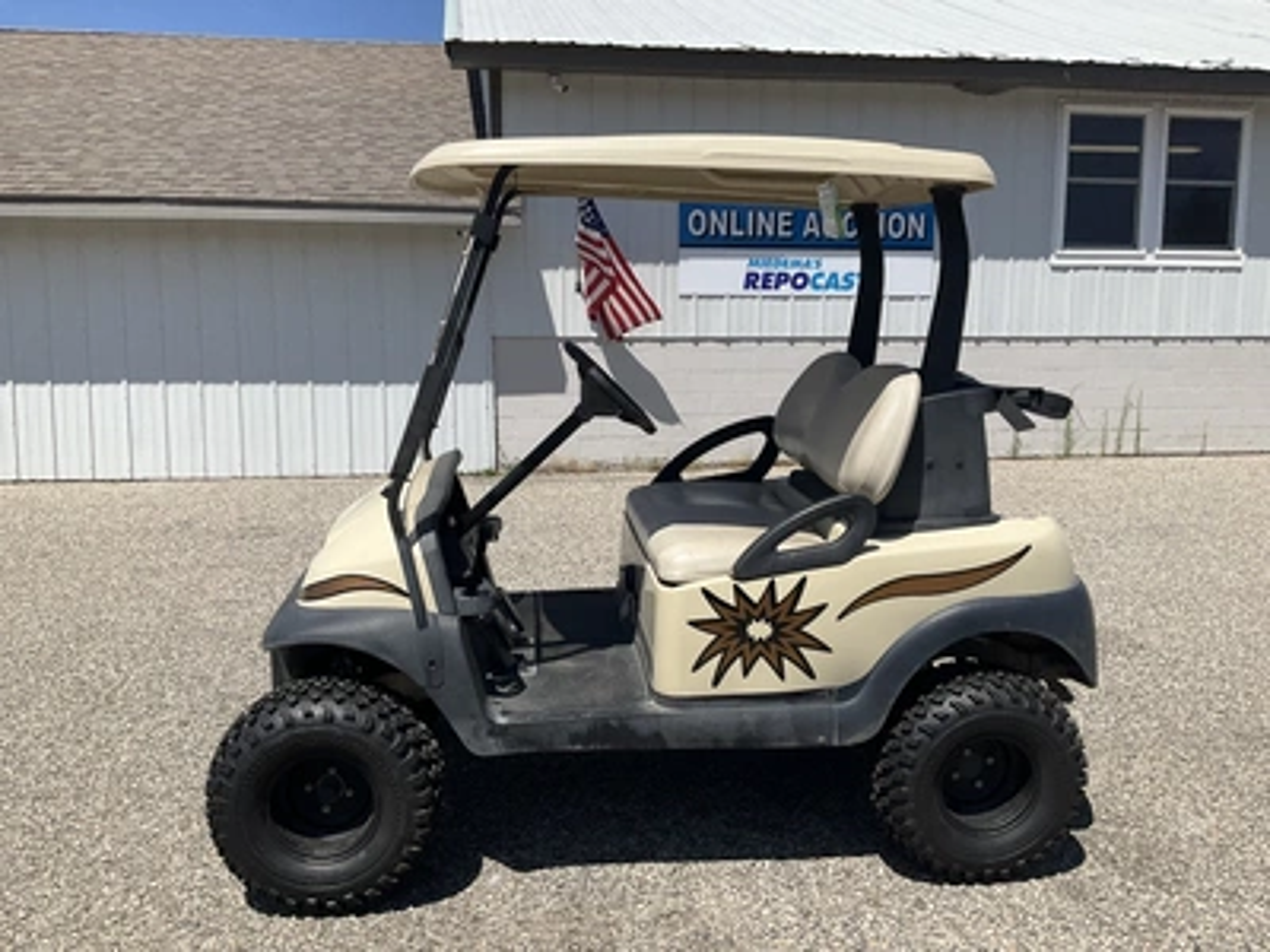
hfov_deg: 61.7
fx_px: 1064
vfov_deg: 48.2
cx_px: 635
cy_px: 476
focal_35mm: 29
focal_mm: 3
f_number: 1.8
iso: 25
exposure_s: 1/2959
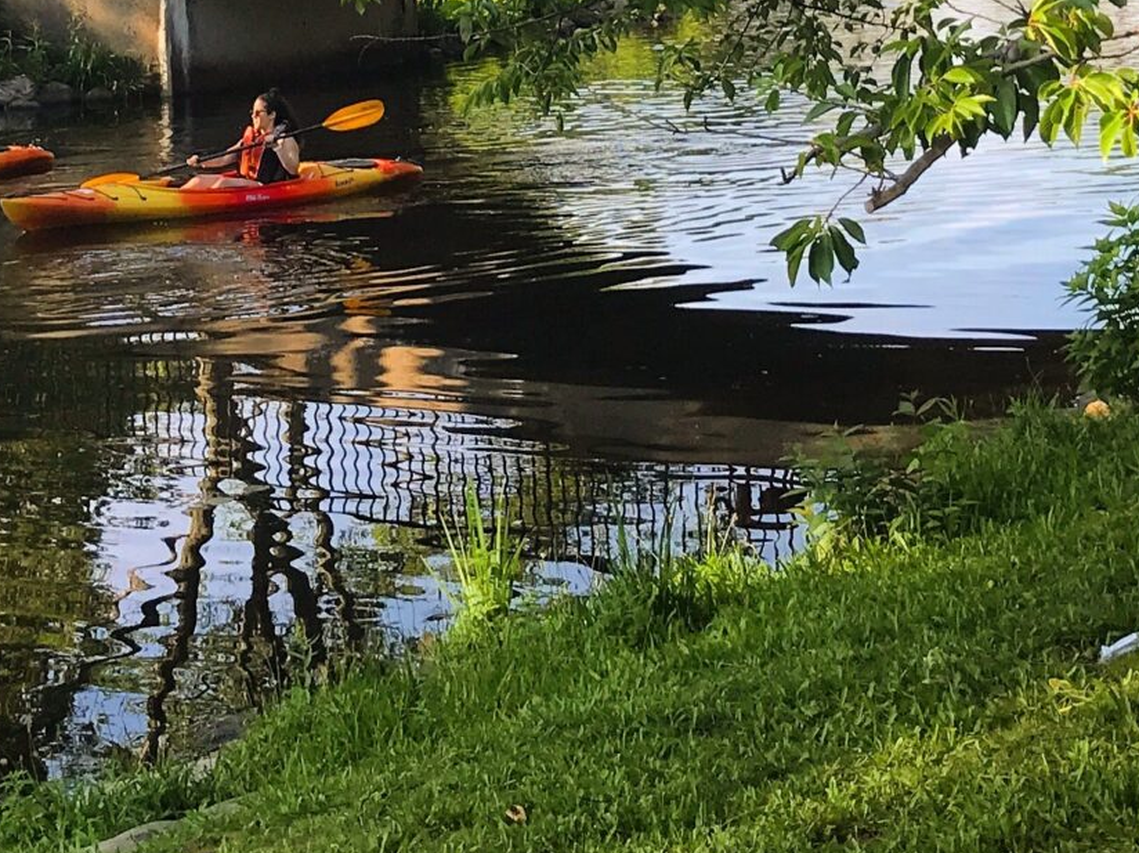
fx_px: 2861
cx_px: 336
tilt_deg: +0.2
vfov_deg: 16.4
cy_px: -105
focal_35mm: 87
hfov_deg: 22.4
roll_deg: +2.1
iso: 20
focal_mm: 3.99
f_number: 1.8
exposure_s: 1/634
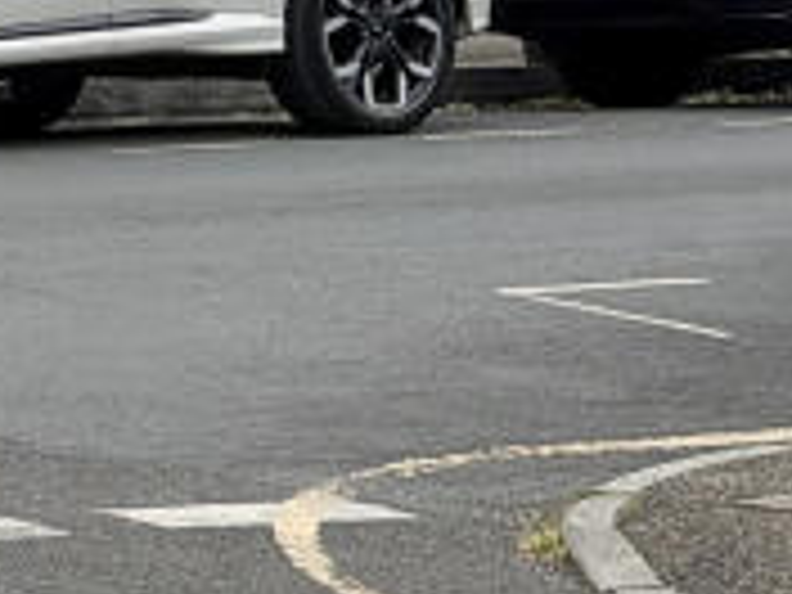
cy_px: -1012
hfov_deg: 6.6
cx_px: -1328
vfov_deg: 5.1
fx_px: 6406
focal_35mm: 280
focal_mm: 6.76
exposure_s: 1/1838
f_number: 1.78
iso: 64
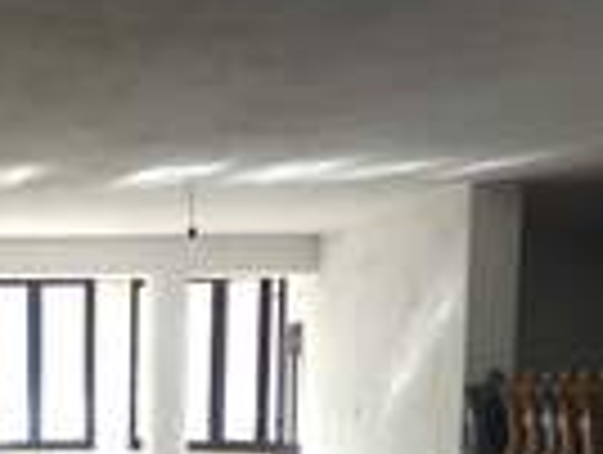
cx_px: -14
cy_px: 510
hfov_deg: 26.8
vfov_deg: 20.6
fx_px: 1187
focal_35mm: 68
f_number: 1.9
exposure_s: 1/100
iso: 125
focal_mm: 3.94
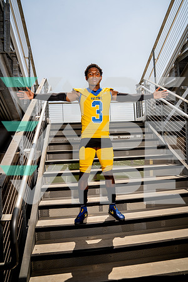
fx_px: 188
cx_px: 94
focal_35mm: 24
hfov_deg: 53.1
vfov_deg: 73.7
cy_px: 141
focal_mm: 24
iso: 100
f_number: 8
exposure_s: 1/250
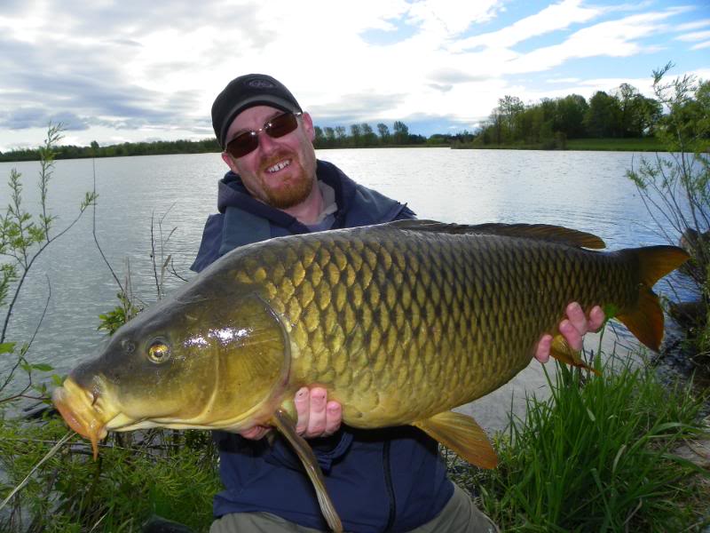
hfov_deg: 67.3
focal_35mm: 26
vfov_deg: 53.1
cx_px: 355
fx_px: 533
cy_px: 266
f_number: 5.6
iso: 64
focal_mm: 4.6
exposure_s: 1/400
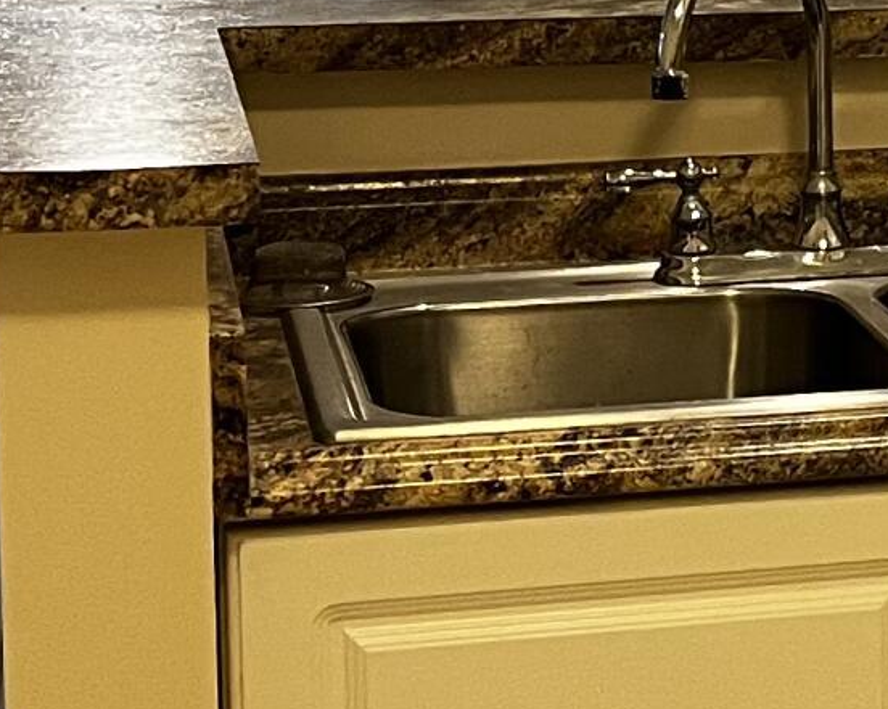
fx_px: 3625
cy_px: 19
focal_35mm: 138
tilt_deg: -5.3
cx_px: 1210
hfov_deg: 13.4
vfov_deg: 11.1
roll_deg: -0.5
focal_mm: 5.1
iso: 160
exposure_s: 1/60
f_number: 1.6
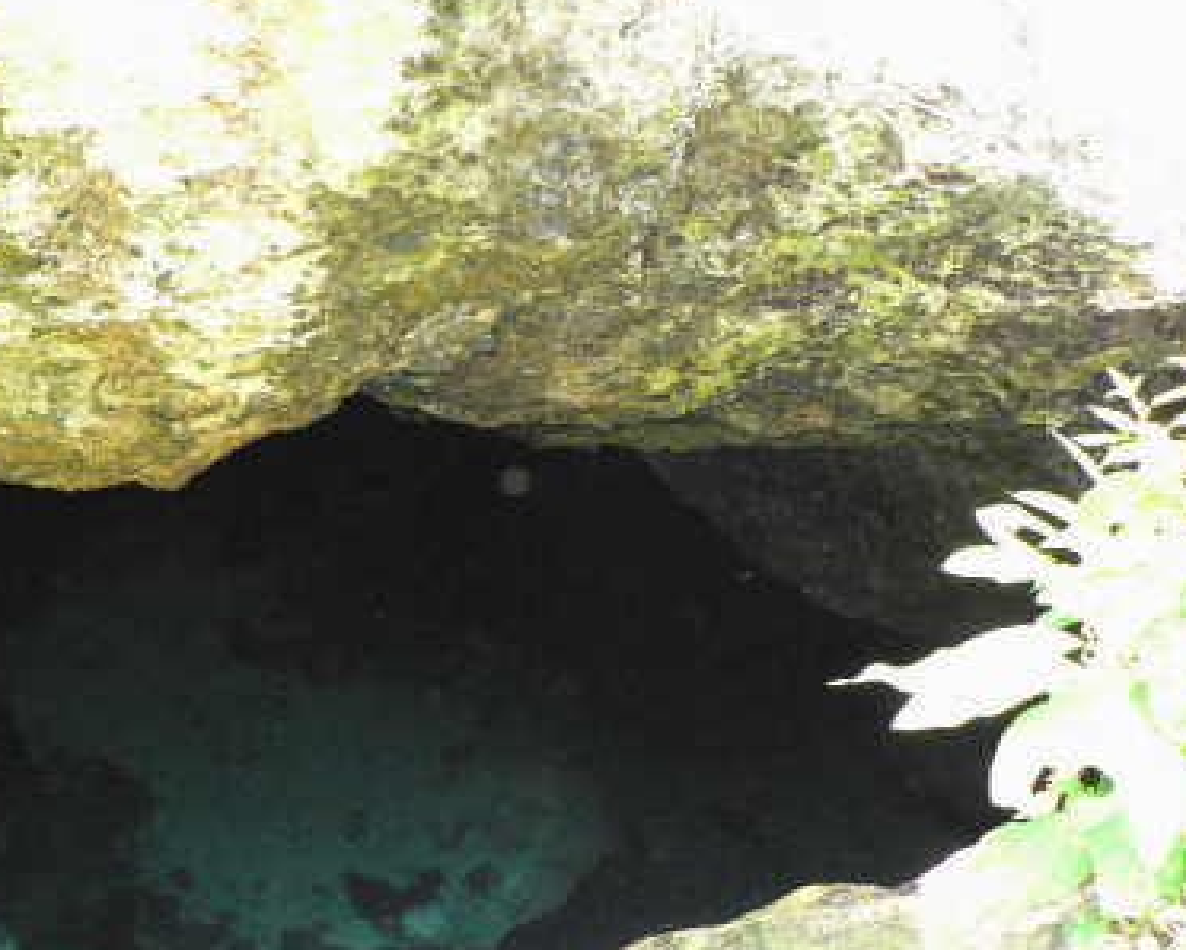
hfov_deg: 35.4
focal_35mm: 52
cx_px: 349
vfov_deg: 29.0
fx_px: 1826
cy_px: 633
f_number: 2.8
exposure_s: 1/60
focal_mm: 6
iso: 400
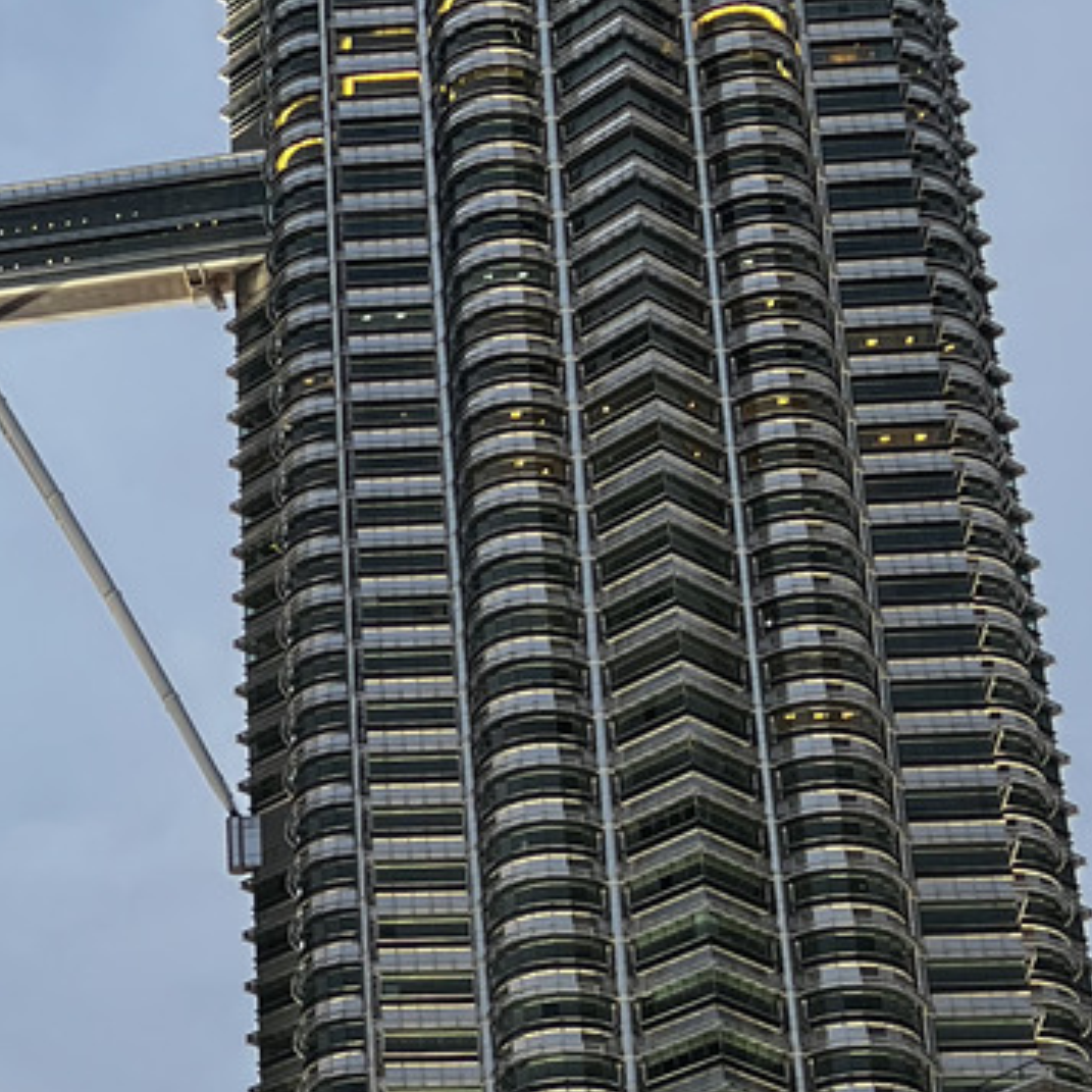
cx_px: -177
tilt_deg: +28.6
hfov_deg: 16.3
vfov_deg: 16.9
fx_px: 3676
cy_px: 655
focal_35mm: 103
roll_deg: -2.5
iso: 64
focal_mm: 5.7
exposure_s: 1/100
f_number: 1.5
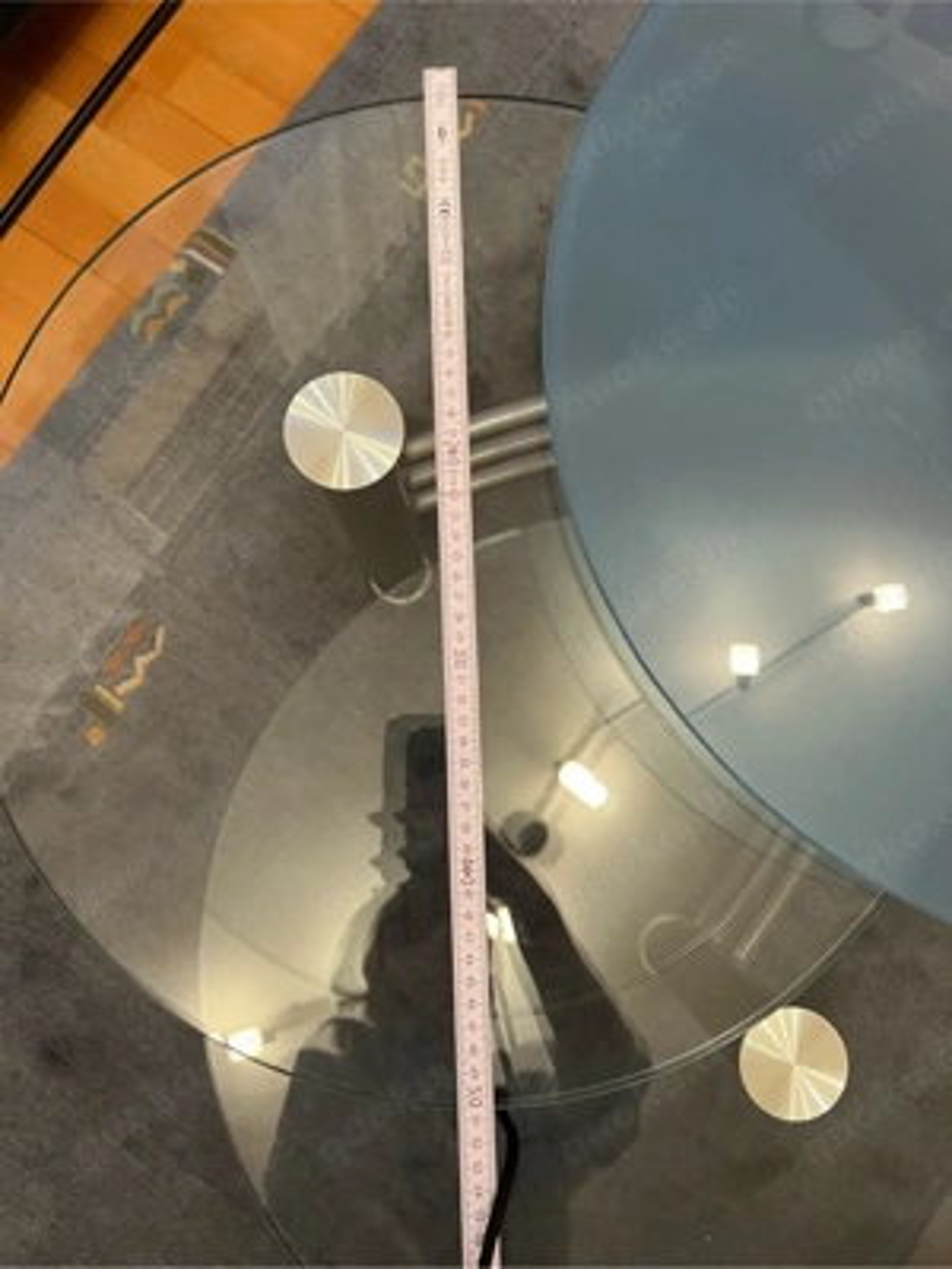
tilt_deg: -81.8
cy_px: 634
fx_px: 953
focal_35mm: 26
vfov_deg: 67.3
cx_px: 476
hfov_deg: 53.1
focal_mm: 5.7
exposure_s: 1/50
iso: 320
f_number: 1.5
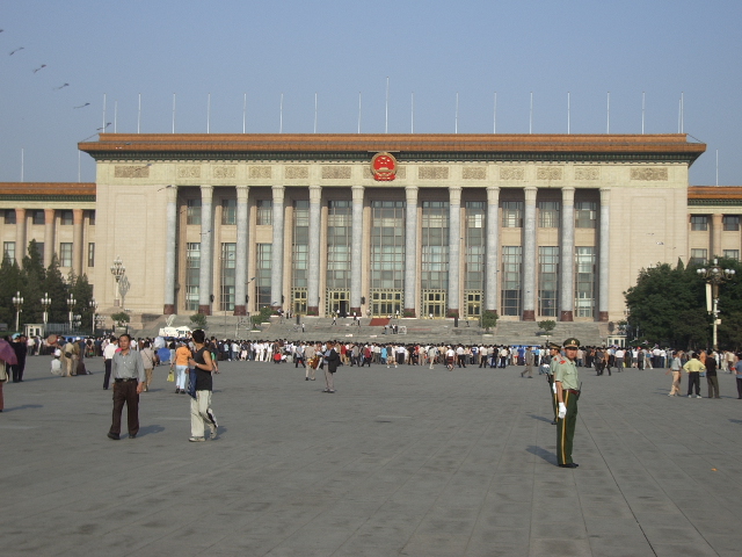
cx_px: 371
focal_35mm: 62
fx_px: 1329
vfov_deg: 23.7
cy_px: 278
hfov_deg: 31.2
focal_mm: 10.2
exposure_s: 1/400
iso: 50
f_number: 3.5
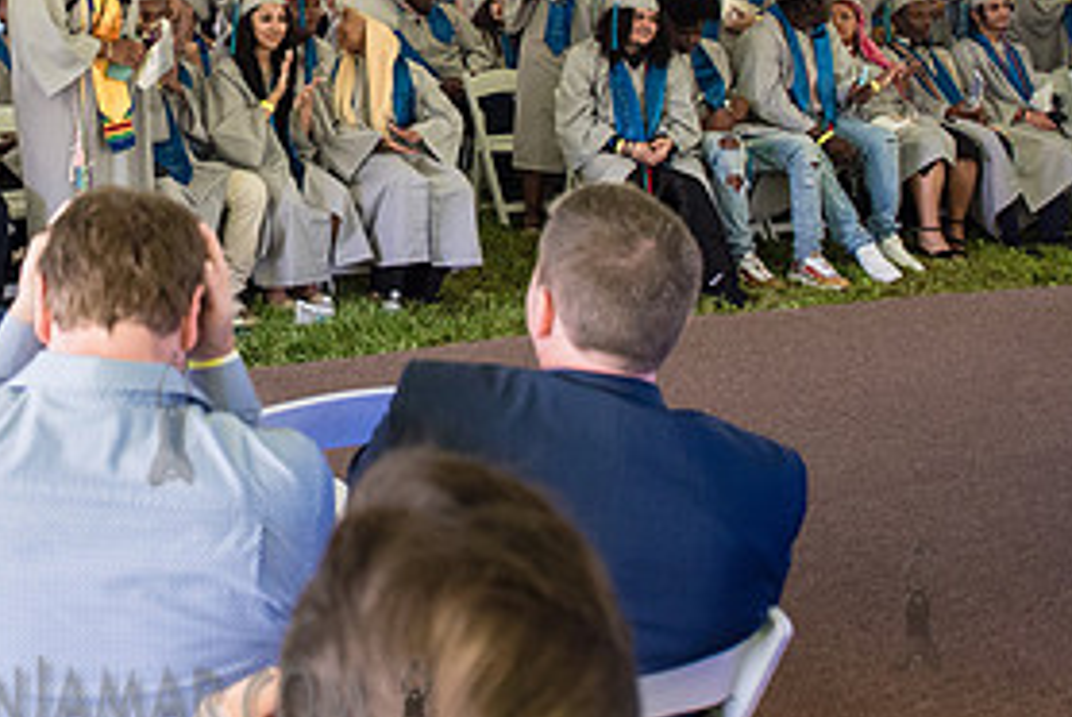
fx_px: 1490
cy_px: 44
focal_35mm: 50
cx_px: 170
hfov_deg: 37.7
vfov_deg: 26.0
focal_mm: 24
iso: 2500
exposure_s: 1/800
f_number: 4
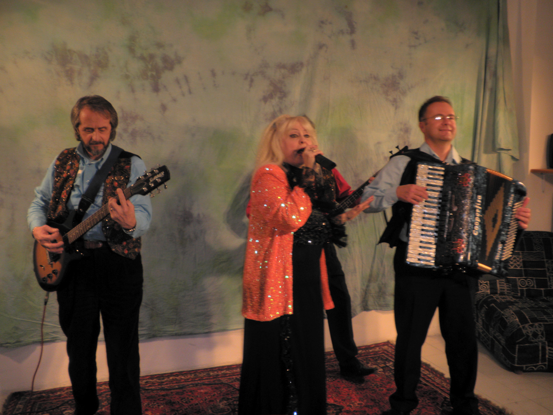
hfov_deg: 51.4
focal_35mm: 36
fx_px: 575
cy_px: 208
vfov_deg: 39.7
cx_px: 276
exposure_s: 1/80
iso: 64
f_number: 3.5
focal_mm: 6.3
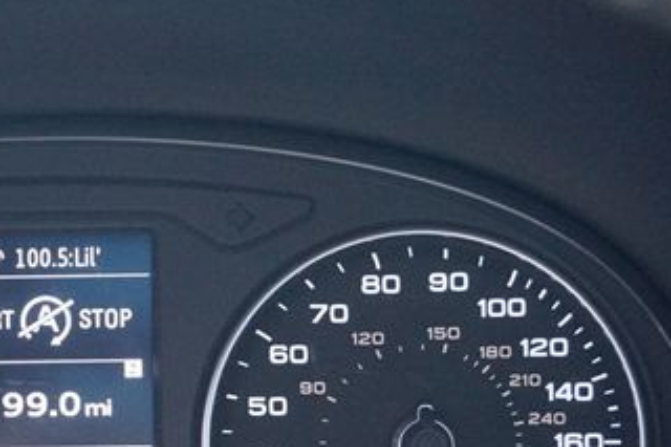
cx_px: 10
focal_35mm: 87
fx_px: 1621
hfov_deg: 22.5
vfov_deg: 15.5
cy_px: 399
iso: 2500
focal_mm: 29
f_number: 4.5
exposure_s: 1/160
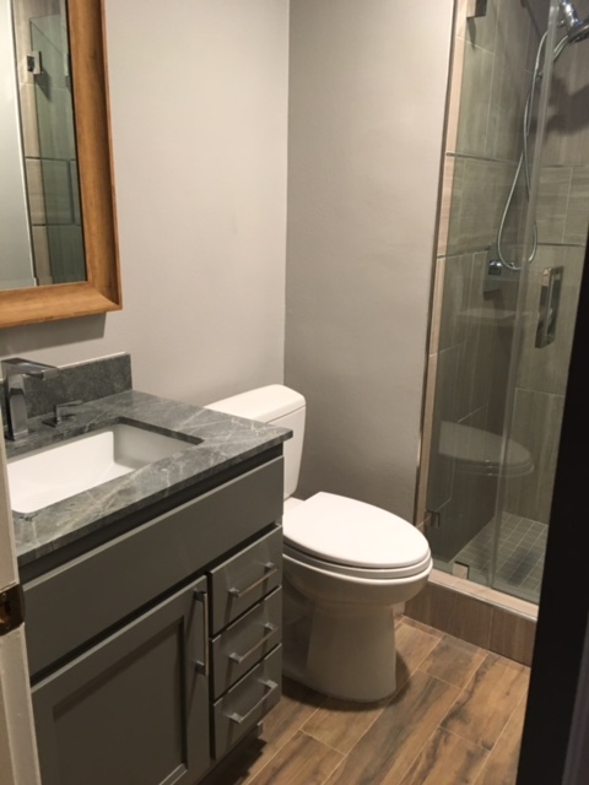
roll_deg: -2.2
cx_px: 294
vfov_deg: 61.7
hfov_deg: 48.2
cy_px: 392
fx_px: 658
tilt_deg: -17.5
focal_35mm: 29
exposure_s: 1/30
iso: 160
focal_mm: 4.15
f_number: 2.2
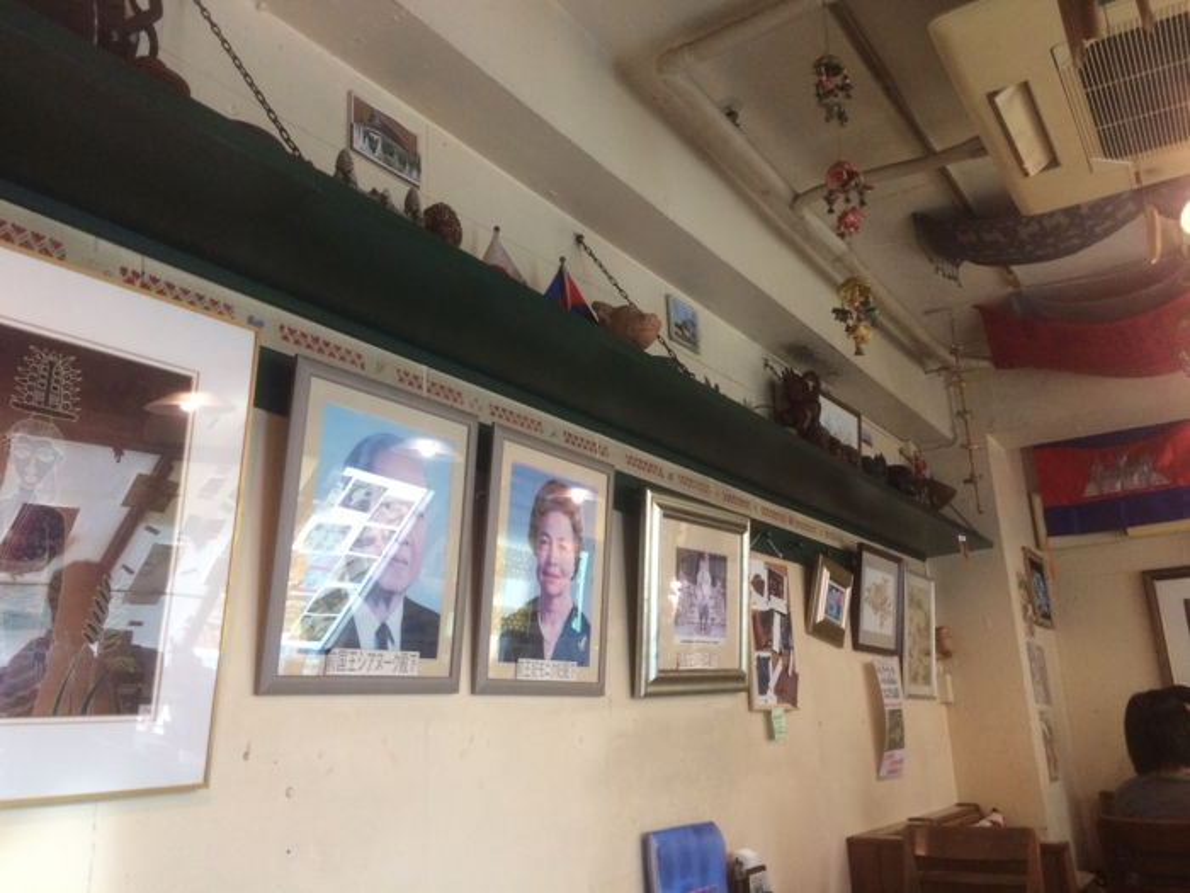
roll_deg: +3.5
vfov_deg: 48.2
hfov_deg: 61.7
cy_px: 446
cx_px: 595
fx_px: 997
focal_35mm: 29
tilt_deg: +16.6
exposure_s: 1/30
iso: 160
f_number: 2.2
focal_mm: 4.15
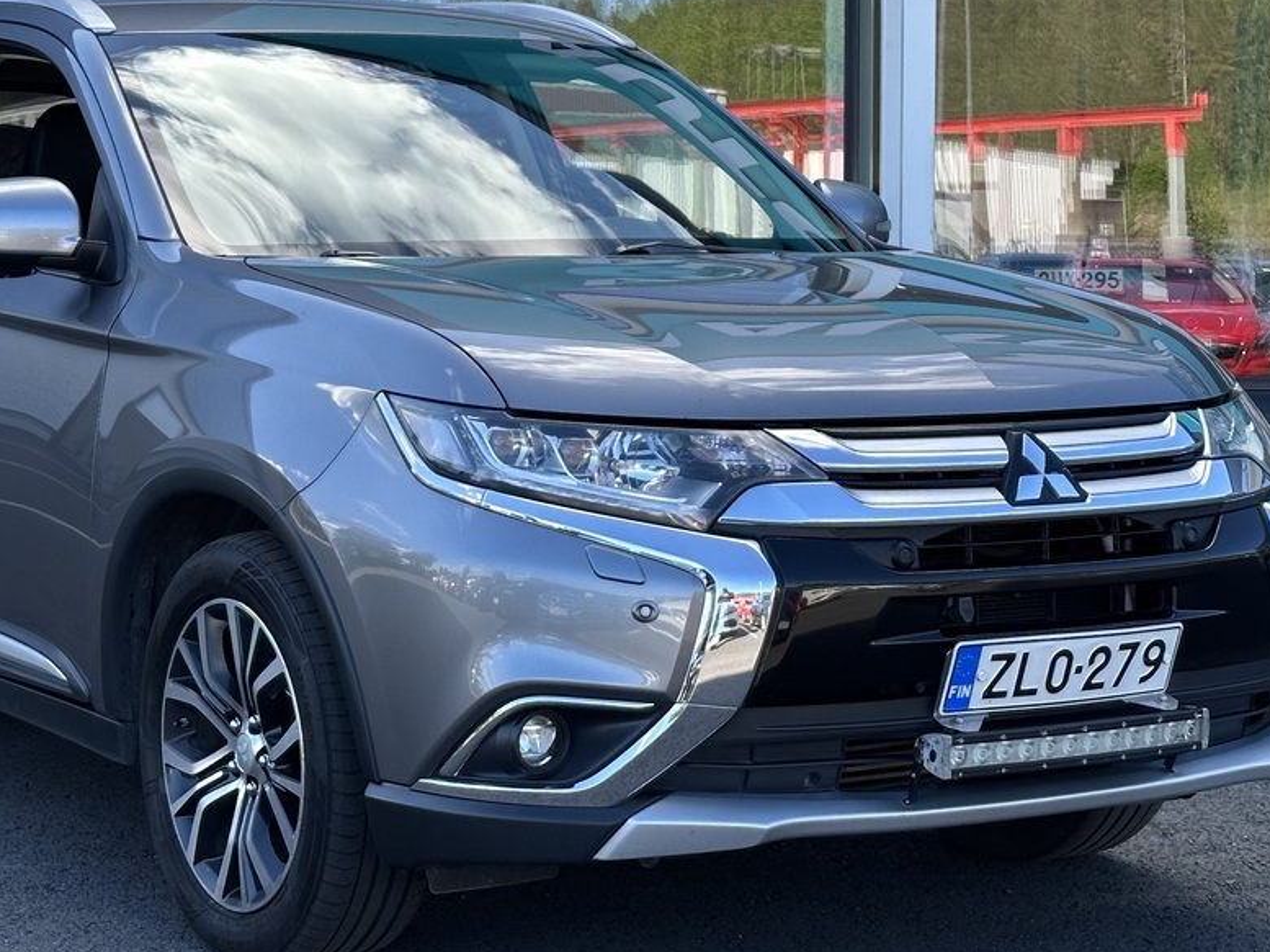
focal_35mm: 89
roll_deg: -0.2
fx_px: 3264
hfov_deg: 22.0
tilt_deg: -0.2
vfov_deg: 16.5
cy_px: 298
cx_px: 495
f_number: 1.78
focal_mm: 6.86
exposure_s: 1/785
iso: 64
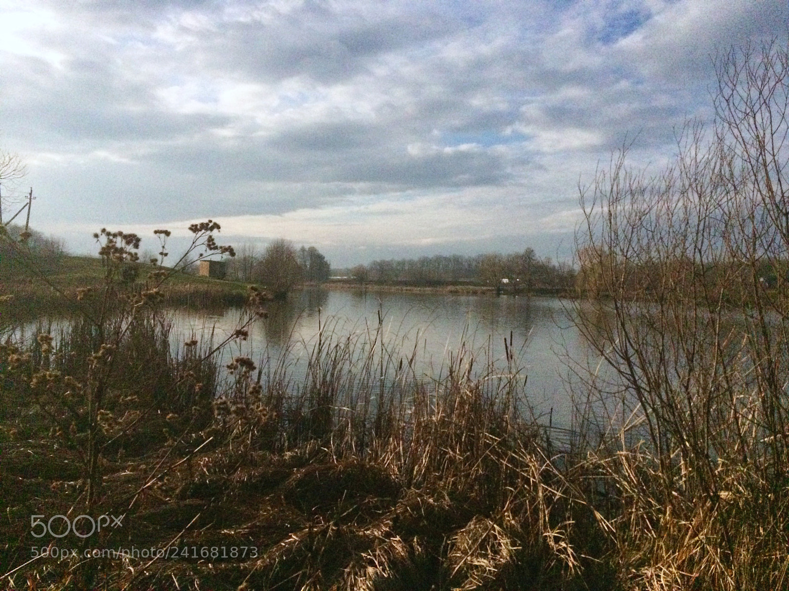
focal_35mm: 29
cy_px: 296
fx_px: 661
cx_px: 394
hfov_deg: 61.7
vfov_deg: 48.2
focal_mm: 4.15
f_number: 2.2
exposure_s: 1/41667
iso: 800
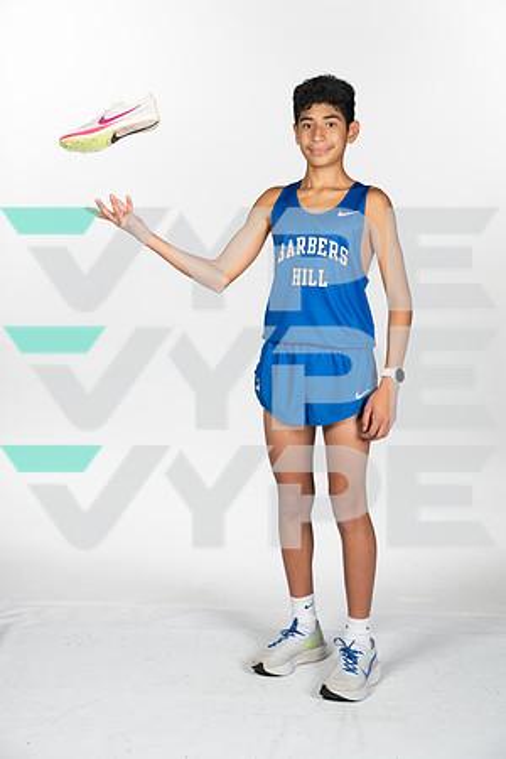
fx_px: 1476
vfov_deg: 28.8
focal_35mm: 70
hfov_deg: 19.5
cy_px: 380
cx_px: 253
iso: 250
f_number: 7.1
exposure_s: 1/320
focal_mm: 70
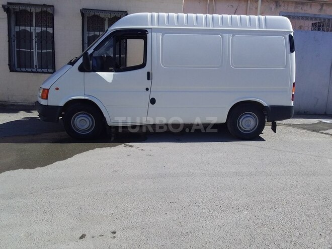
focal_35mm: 31
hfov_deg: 58.4
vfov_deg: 45.4
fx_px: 297
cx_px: 166
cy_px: 124
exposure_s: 1/1849
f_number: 2.2
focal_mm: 3.3
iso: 40
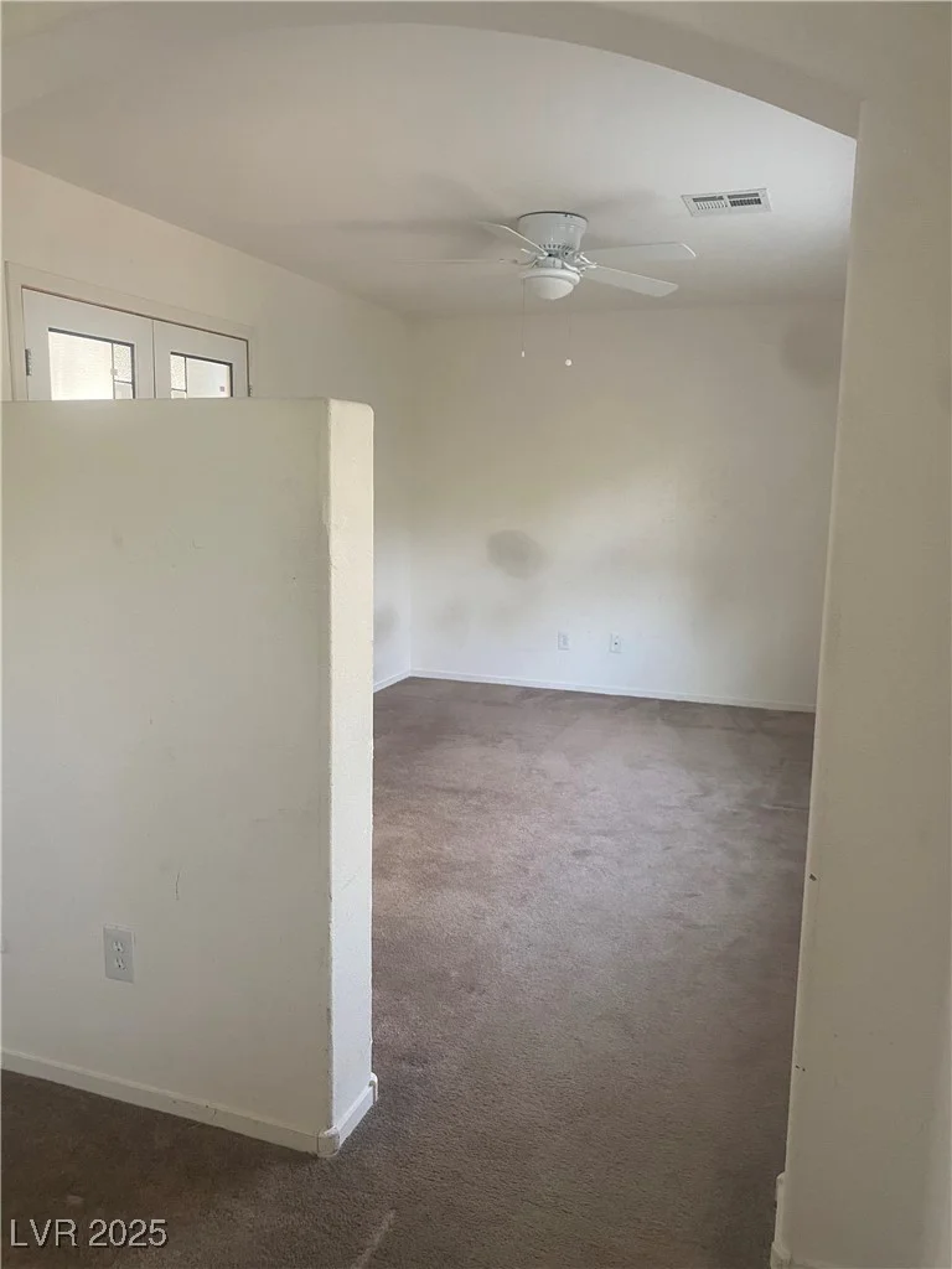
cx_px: 476
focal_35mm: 26
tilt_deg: -7.6
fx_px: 953
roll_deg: -1.7
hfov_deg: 53.1
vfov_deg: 67.3
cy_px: 634
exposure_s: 1/60
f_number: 1.8
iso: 200
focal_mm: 4.25
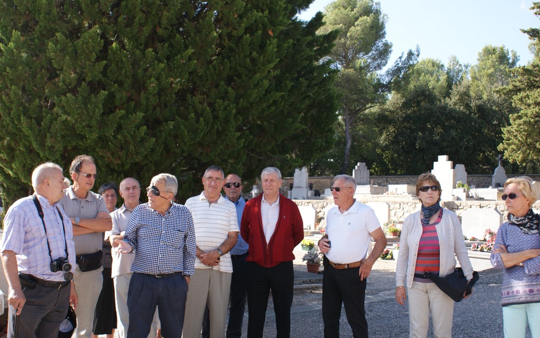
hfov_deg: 46.2
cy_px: 168
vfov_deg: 29.9
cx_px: 271
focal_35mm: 43
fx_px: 633
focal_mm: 28
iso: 100
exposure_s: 1/80
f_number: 7.1
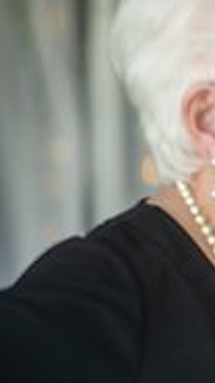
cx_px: 591
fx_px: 6662
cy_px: 148
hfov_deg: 1.8
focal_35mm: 657
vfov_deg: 3.3
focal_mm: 200
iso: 200
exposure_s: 1/200
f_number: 2.8
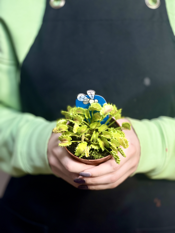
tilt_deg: -19.7
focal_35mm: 64
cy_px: 116
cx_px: 88
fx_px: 431
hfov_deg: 22.9
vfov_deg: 30.3
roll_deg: +0.4
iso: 80
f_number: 2.2
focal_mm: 7.5
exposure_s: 1/100
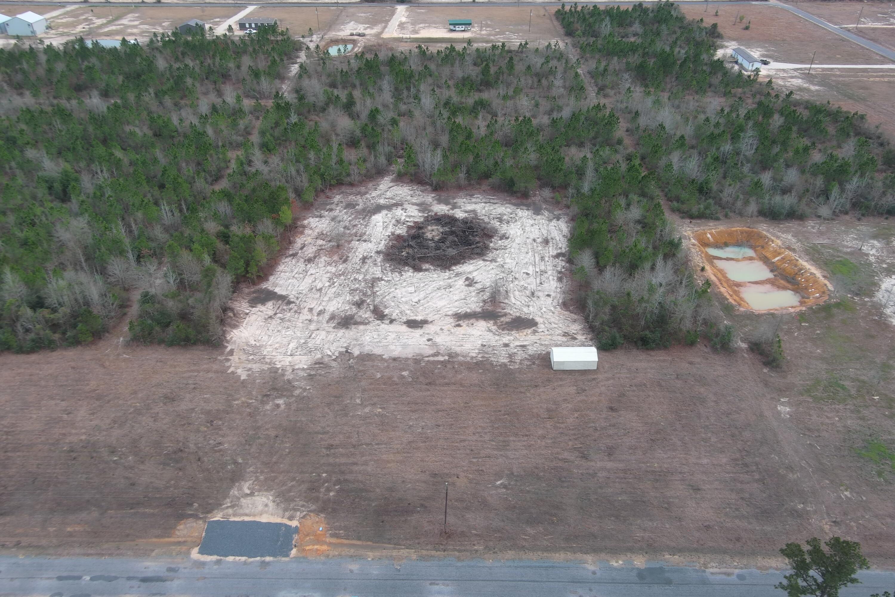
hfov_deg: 63.7
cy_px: 298
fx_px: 721
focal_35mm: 29
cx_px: 448
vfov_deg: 45.0
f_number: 2.8
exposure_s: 1/30
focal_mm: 10.57
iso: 120
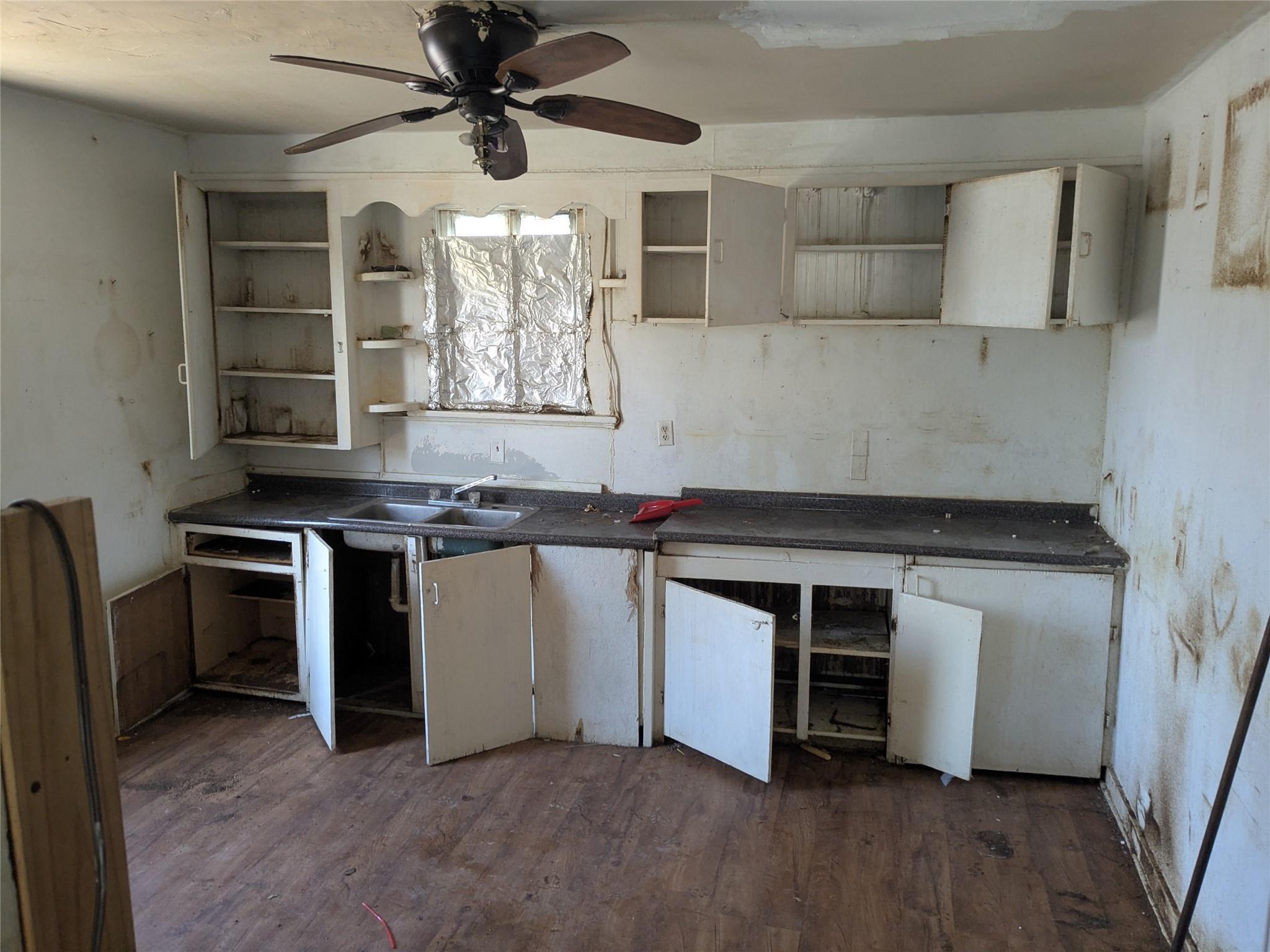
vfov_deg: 51.4
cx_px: 635
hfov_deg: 65.3
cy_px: 476
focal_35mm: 27
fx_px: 991
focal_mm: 4.38
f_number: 1.73
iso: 156
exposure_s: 1/120
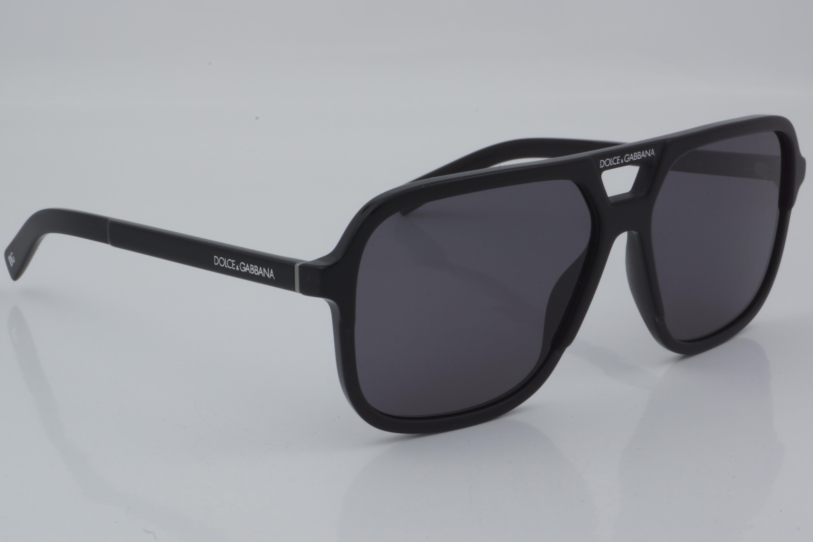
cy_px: 271
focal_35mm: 75
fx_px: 1694
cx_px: 406
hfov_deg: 27.0
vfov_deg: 18.2
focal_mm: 50
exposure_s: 1/4
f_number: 32
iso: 100
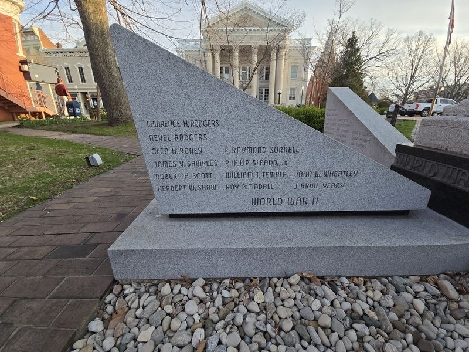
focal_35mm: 13
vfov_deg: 89.9
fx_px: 176
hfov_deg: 106.2
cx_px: 234
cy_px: 176
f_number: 2.2
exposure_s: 1/348
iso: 50
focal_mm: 2.2
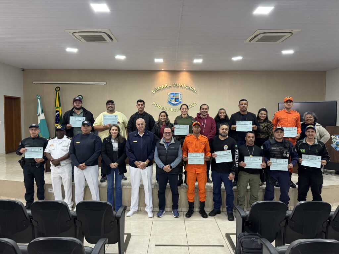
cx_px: 170
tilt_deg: -3.7
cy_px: 127
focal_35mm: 24
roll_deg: -0.4
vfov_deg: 56.8
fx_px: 235
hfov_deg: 71.6
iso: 400
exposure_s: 1/60
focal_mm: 6.76
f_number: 1.78
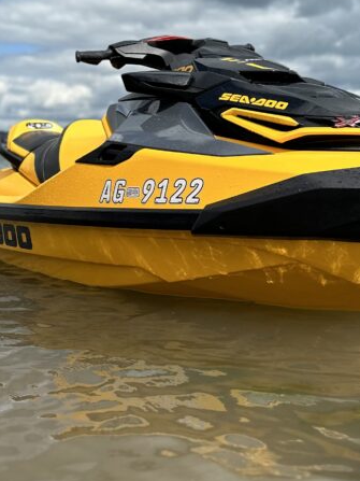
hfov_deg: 26.5
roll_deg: +0.6
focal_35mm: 55
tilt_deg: -6.5
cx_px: 221
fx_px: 763
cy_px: 229
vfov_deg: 34.9
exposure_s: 1/6623
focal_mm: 6.86
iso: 80
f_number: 1.78
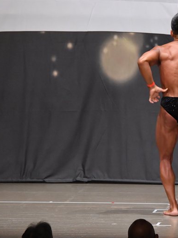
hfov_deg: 4.5
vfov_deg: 6.1
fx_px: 2245
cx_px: 168
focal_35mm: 327
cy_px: 119
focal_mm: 150
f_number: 5.6
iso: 6400
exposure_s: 1/400
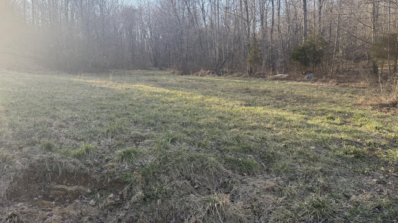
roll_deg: +0.5
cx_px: 201
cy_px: 97
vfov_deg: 42.8
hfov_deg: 69.9
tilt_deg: -5.4
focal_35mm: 27
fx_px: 285
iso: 100
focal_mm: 6.76
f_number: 1.78
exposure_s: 1/967
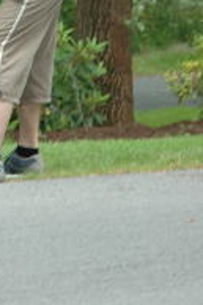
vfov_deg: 6.7
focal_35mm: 305
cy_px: -13
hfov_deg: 4.5
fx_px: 2584
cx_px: -56
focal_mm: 70
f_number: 4.5
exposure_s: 1/45
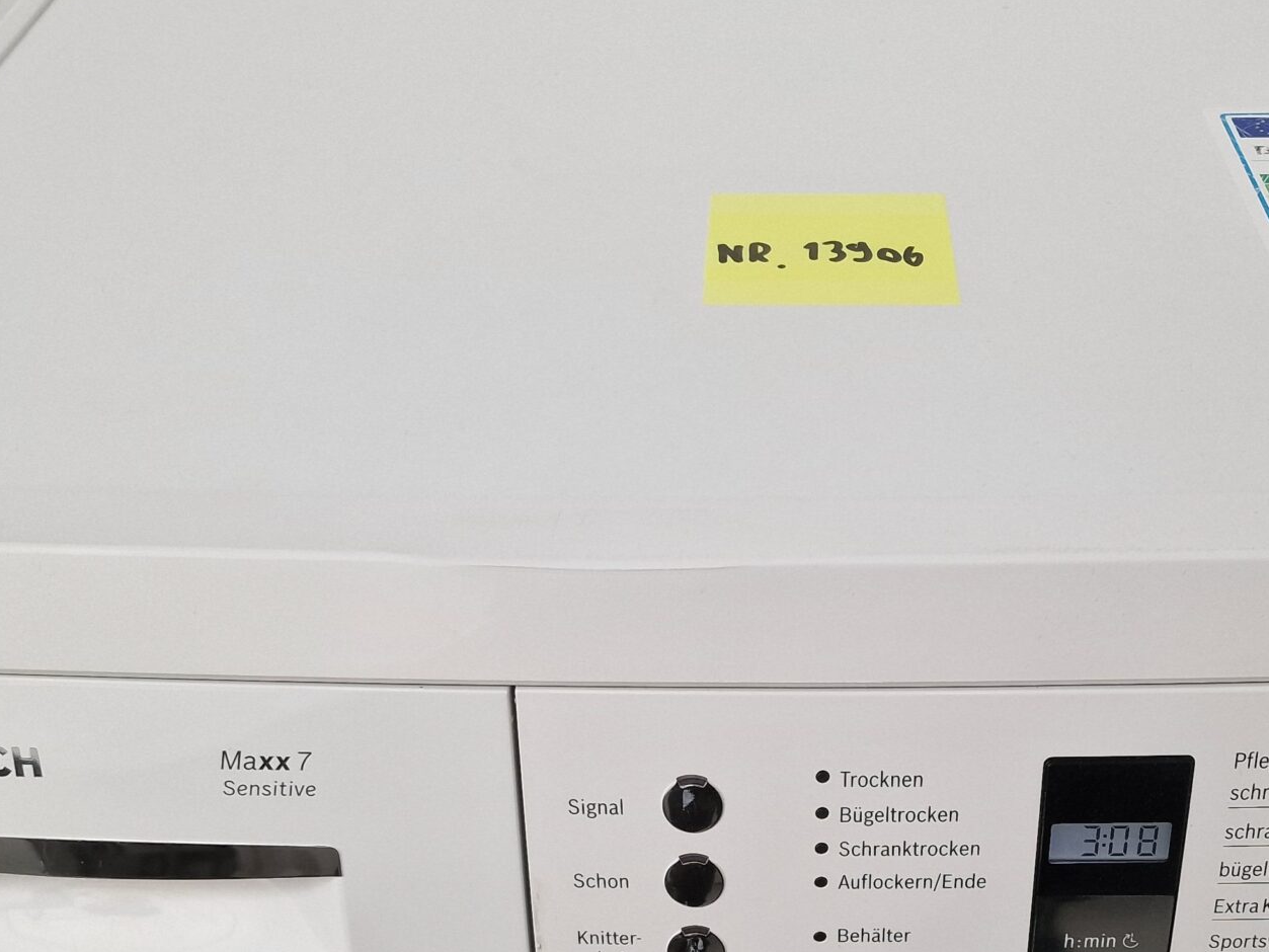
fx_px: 1723
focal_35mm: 47
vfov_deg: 29.9
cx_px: 768
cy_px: 816
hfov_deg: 40.2
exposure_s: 1/180
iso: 64
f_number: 1.8
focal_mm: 6.4
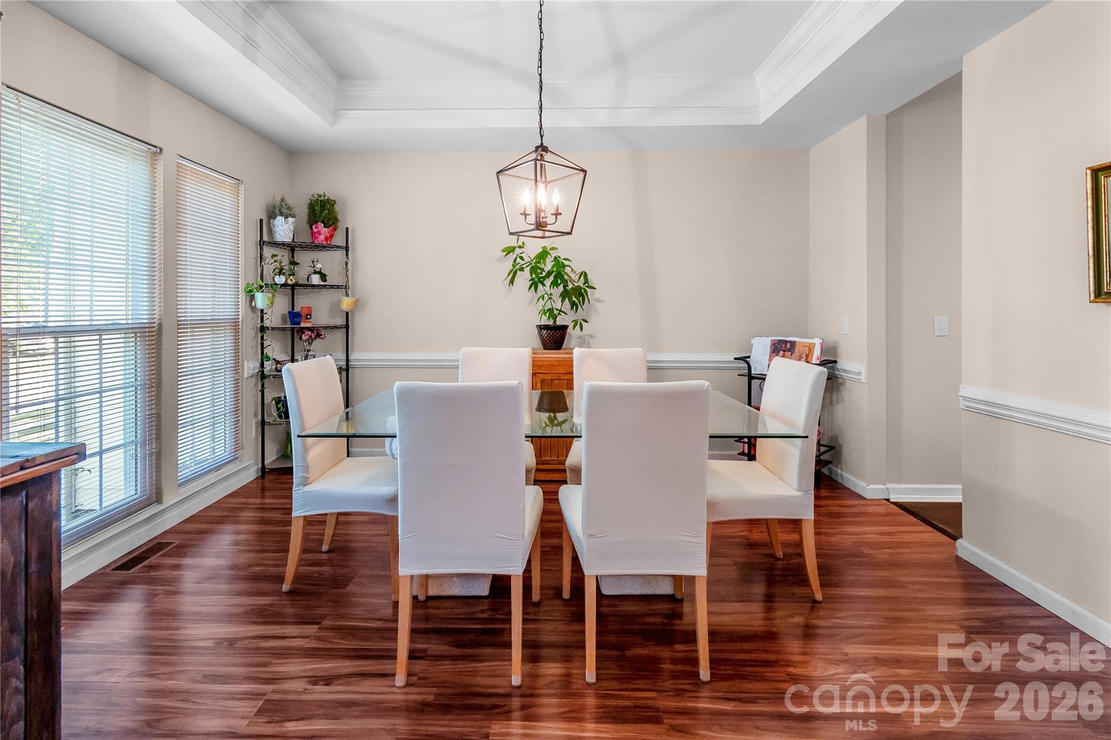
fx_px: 463
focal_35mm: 15
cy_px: 370
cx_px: 556
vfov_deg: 77.3
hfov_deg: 100.4
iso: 500
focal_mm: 10
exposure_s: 1/15
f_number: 8
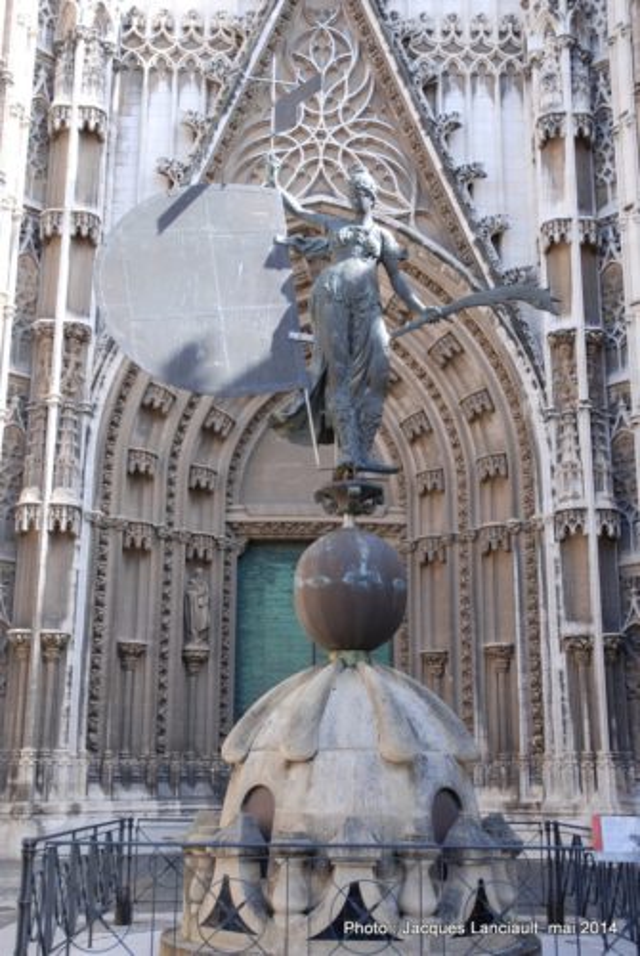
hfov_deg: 33.1
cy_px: 478
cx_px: 320
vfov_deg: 47.9
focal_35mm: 40
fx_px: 1076
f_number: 5.6
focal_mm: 27
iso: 160
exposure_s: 1/125
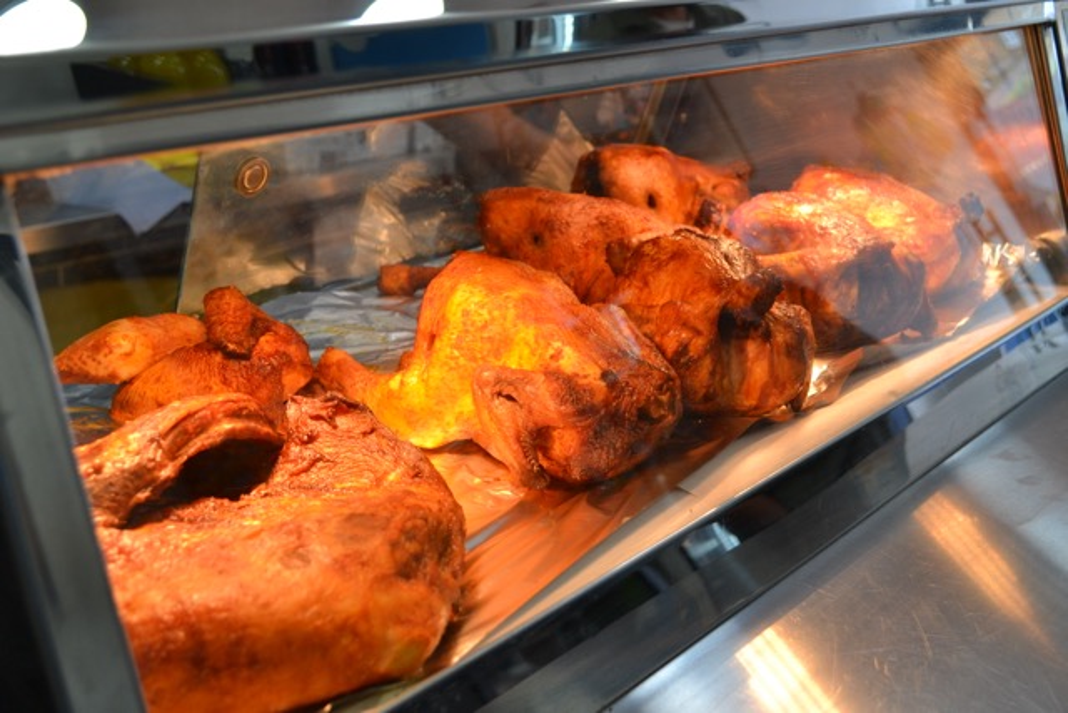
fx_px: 1424
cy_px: 356
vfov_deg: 28.1
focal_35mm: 48
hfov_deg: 41.1
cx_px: 534
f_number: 5.6
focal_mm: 32
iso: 320
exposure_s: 1/60
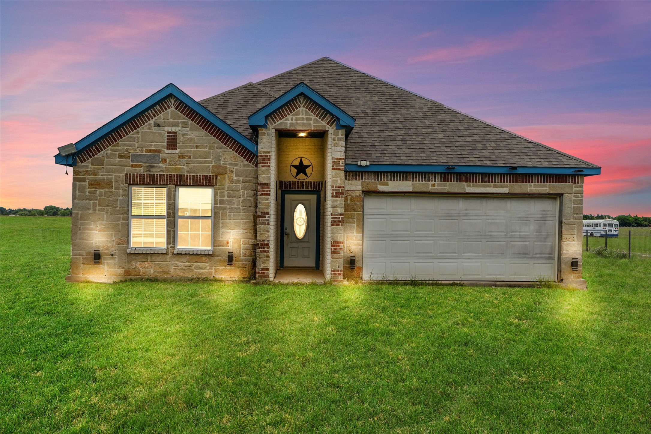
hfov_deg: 58.7
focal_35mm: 32
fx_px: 579
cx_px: 326
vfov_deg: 41.1
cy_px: 217
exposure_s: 1/1000
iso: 640
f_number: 9
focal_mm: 21.5
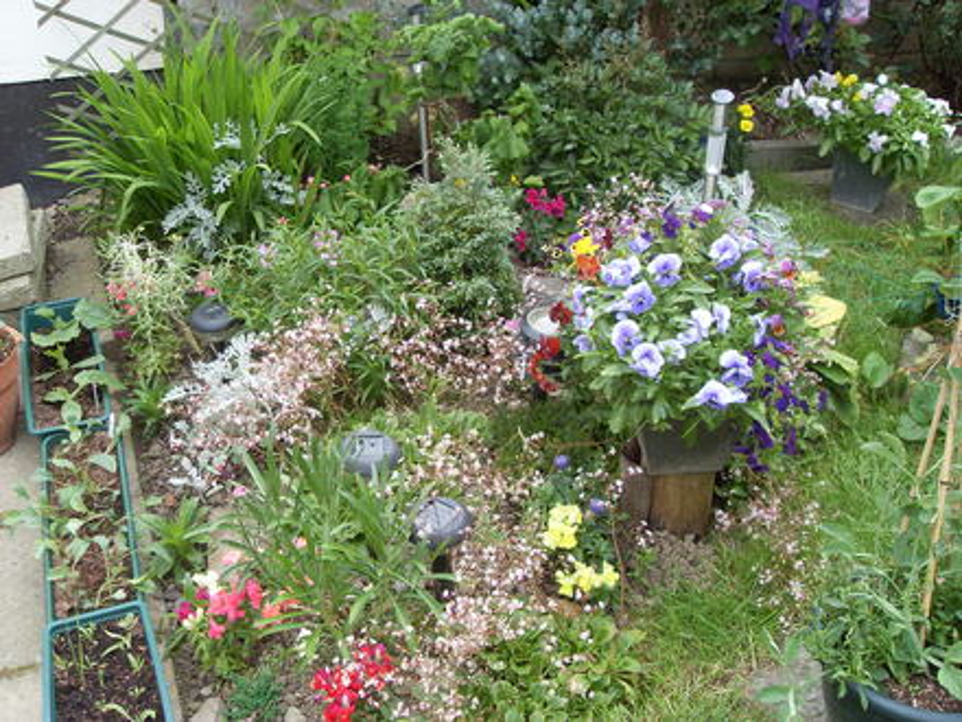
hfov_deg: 52.6
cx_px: 481
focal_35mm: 35
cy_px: 361
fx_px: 973
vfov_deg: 40.7
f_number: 2.8
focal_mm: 6.3
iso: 80
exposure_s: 1/90
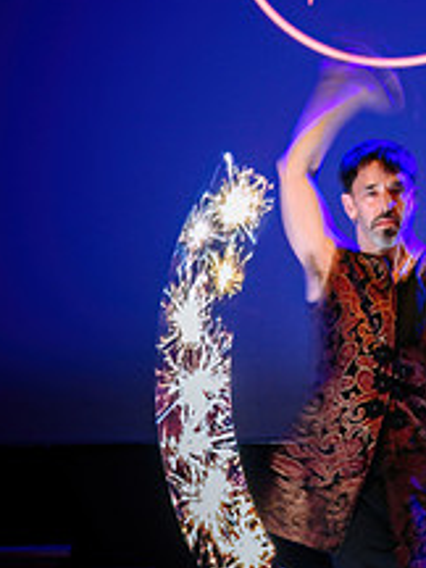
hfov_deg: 10.1
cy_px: 365
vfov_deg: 13.5
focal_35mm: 146
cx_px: 308
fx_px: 2396
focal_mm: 53
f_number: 3.5
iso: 500
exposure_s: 1/5
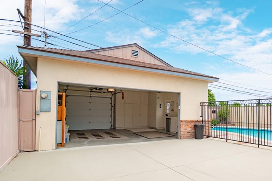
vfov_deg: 54.8
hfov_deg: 70.8
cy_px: 106
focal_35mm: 23
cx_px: 205
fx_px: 174
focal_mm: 10
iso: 100
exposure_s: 1/400
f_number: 7.1
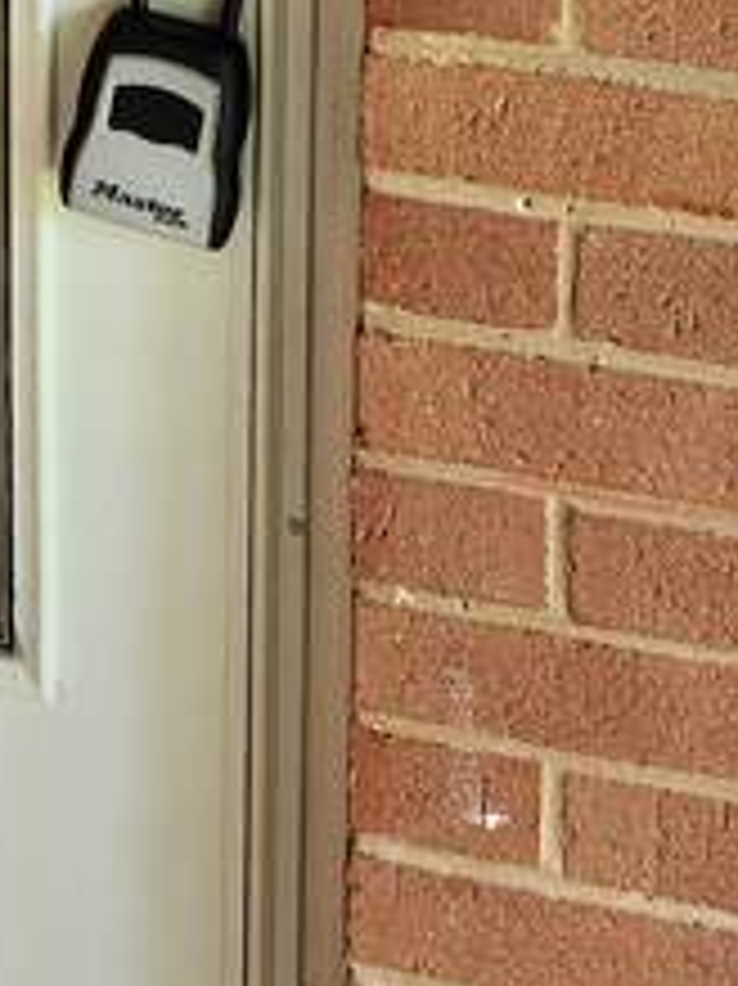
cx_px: -140
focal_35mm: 101
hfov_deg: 14.2
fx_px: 2874
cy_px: -545
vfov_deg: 17.3
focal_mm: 5.4
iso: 160
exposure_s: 1/180
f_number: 1.8
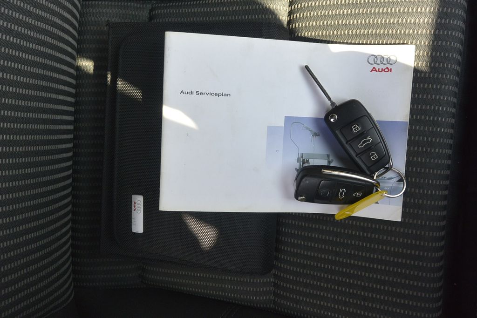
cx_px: 238
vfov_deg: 43.6
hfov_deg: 61.9
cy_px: 159
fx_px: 398
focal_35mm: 30
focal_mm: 11.4
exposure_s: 1/250
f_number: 4
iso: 160
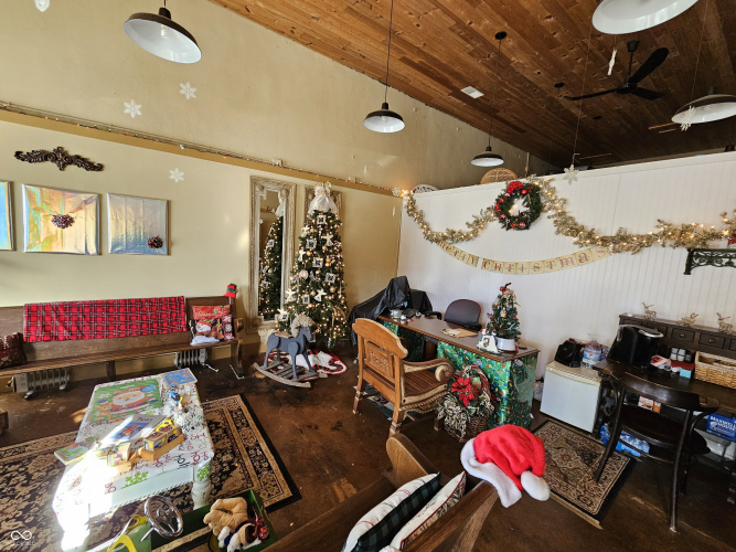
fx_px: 276
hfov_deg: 106.2
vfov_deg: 89.9
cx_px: 368
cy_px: 276
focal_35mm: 13
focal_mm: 2.2
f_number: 2.2
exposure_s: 1/60
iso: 160
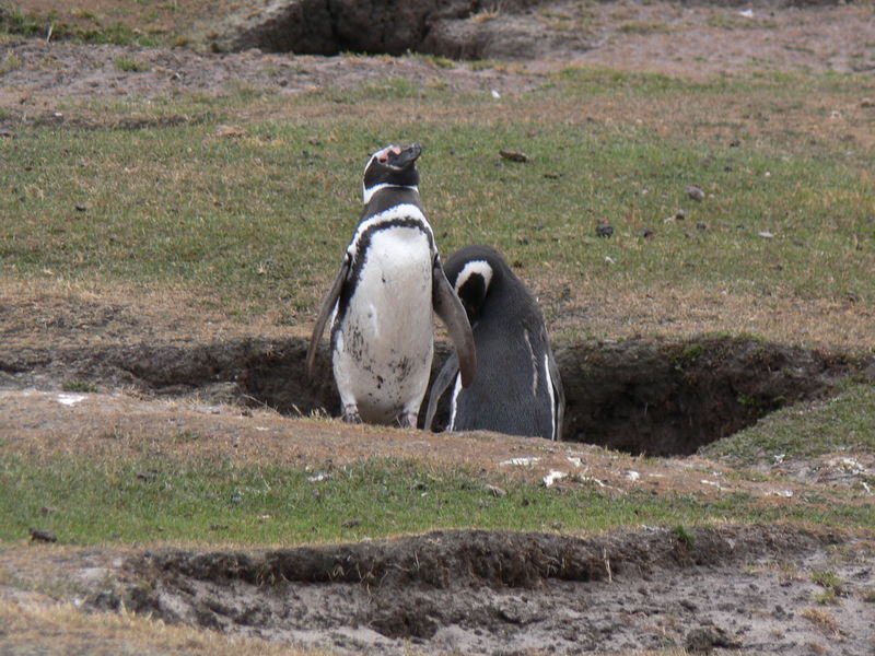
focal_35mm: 535
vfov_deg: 2.8
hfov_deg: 3.7
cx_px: 438
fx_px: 13523
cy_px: 328
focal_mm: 88.8
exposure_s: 1/125
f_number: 5
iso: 80
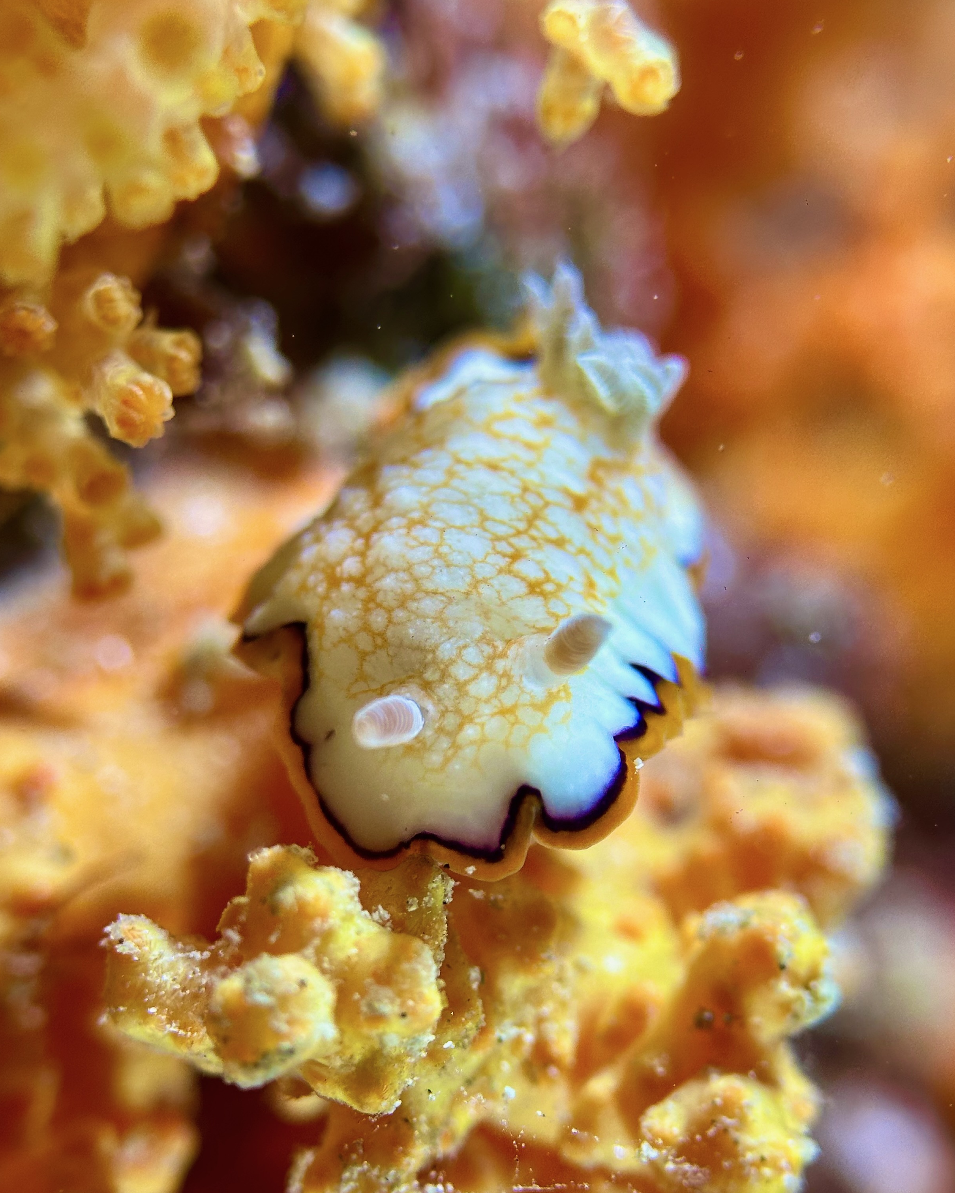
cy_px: 602
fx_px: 1837
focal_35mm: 52
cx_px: 482
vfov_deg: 36.0
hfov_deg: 29.1
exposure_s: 1/2304
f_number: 1.78
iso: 64
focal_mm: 6.86
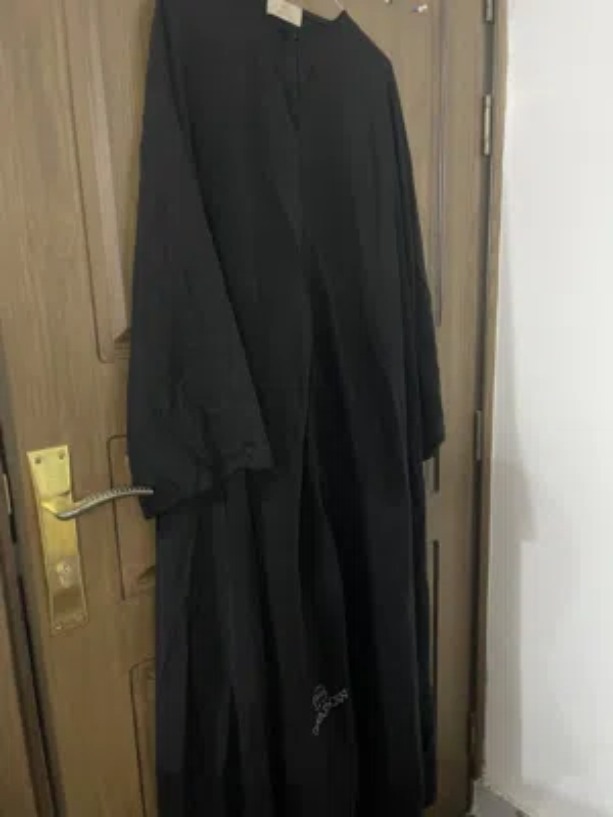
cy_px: 408
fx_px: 590
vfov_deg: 69.4
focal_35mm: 25
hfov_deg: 54.9
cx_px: 306
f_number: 1.6
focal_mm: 5.1
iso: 1000
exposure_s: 1/30
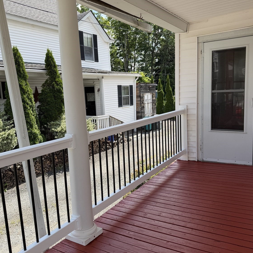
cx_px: 127
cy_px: 131
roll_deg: +2.7
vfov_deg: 55.6
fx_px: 240
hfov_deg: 55.6
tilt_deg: -8.9
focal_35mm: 29
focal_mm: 6.76
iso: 80
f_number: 1.78
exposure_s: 1/1901
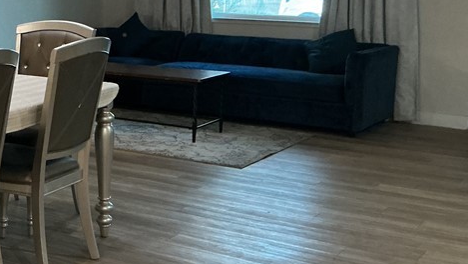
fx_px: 856
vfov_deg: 17.4
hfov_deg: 28.5
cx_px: -11
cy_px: 86
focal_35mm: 69
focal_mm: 3
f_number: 1.8
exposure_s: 1/40
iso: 250
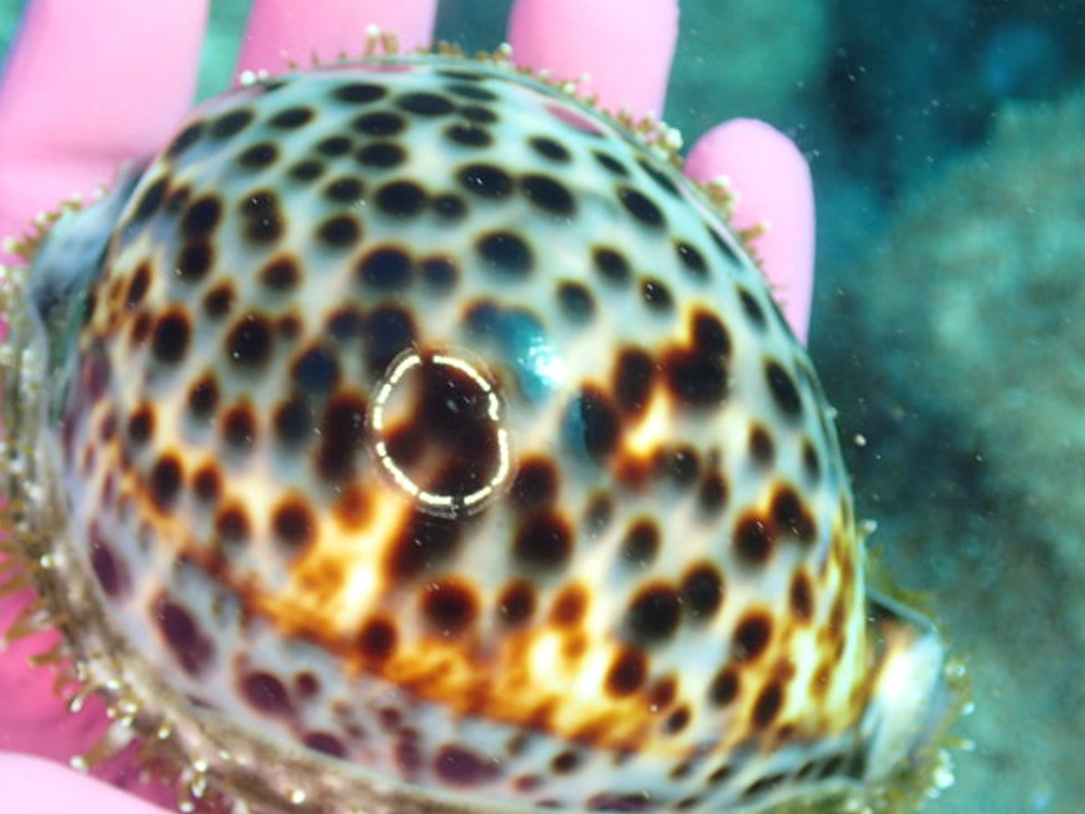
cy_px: 409
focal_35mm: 55
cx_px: 473
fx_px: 1724
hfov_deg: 34.9
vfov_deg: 26.6
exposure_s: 1/200
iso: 100
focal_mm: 6.42
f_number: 2.6
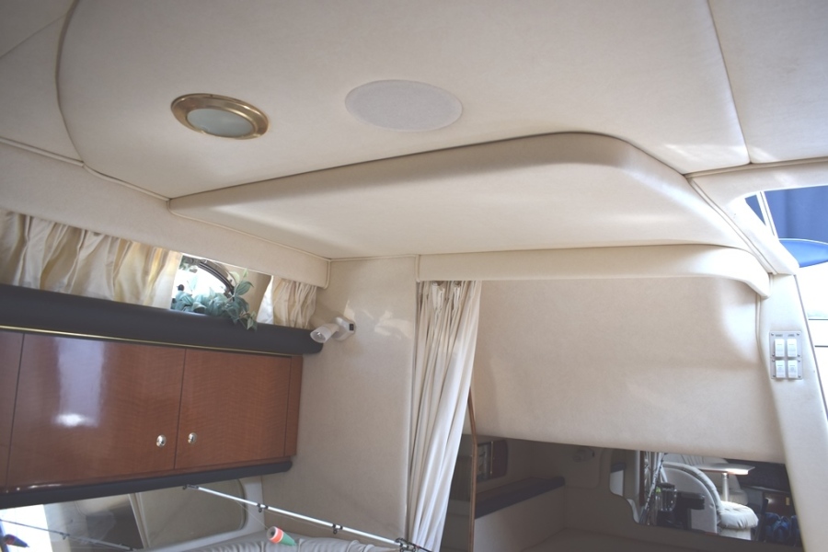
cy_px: 276
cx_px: 414
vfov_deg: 47.9
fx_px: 621
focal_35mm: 27
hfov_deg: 67.4
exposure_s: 1/100
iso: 400
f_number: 5
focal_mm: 18
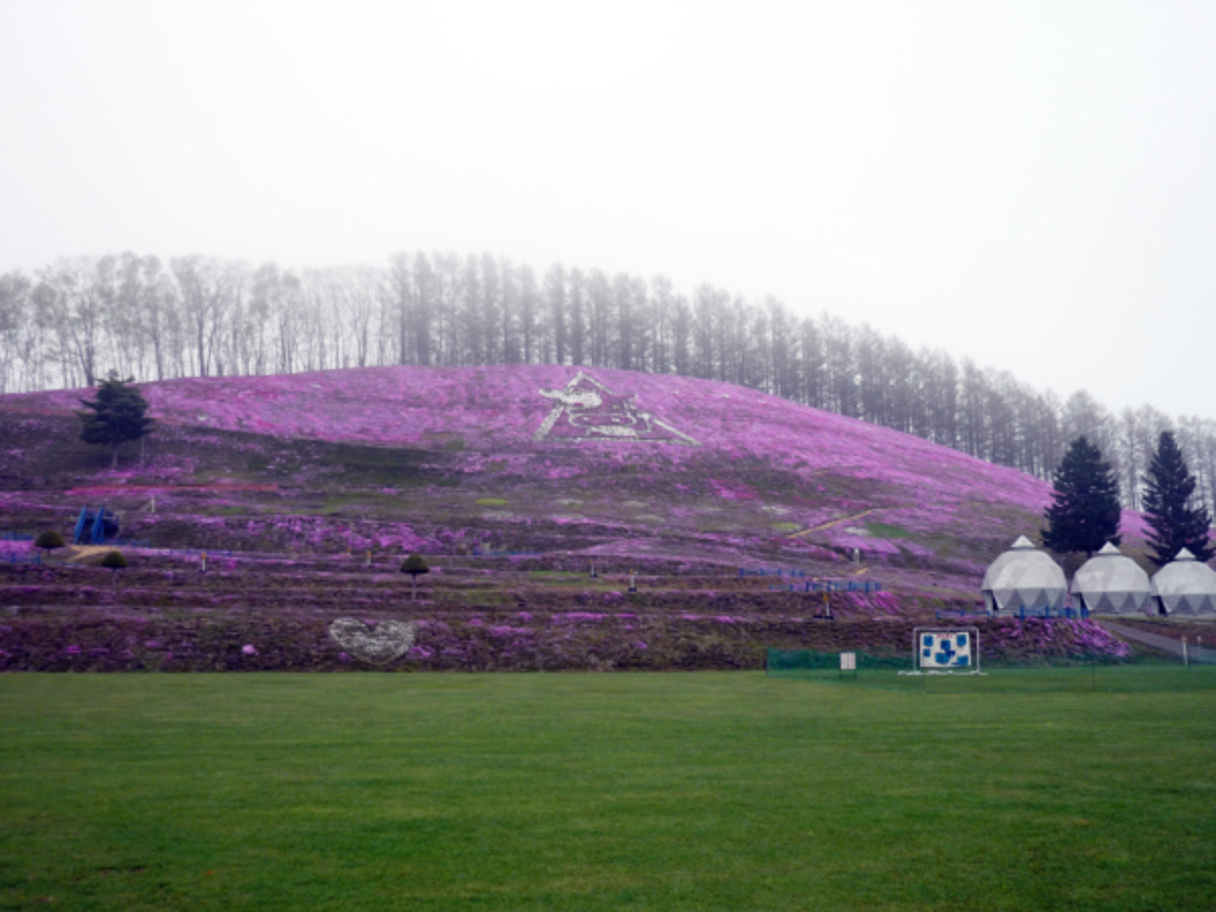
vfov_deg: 37.7
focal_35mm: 38
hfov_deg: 49.0
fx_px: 1335
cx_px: 608
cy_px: 456
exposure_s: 1/100
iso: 100
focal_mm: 6.3
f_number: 2.9
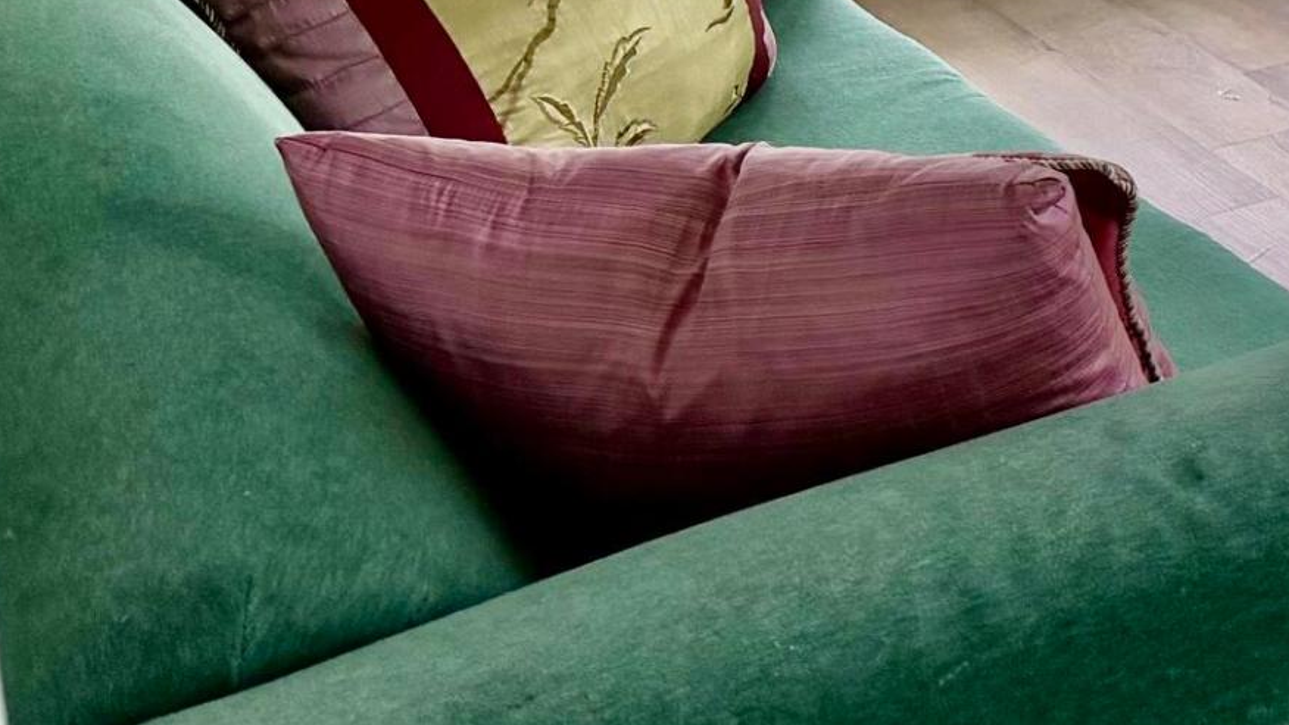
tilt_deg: -14.7
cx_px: 2009
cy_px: -285
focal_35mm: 86
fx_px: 2940
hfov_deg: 20.6
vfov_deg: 13.4
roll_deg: -0.3
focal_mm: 6.76
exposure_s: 1/120
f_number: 1.78
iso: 160
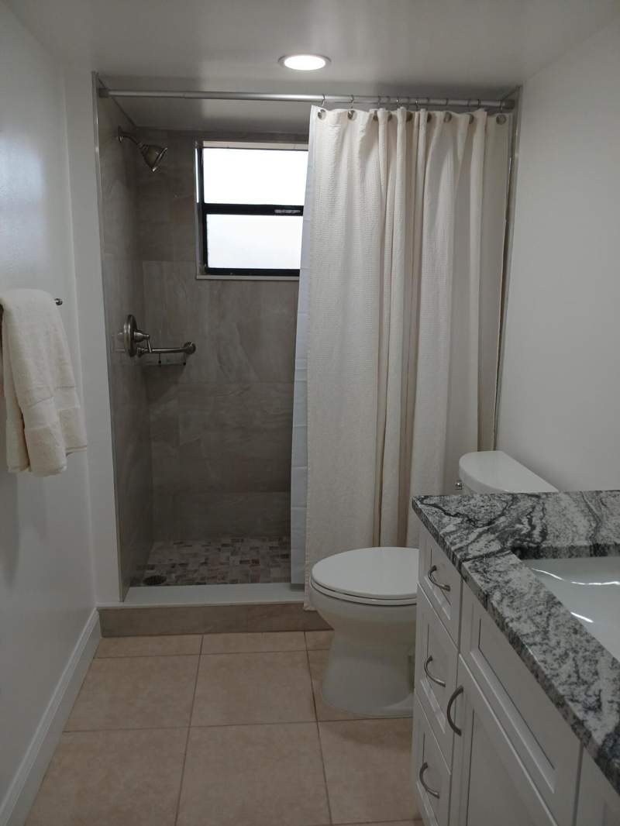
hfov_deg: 53.1
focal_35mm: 26
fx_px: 621
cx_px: 310
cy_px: 413
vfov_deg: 67.3
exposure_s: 1/60
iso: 50
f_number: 1.8
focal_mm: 3.98
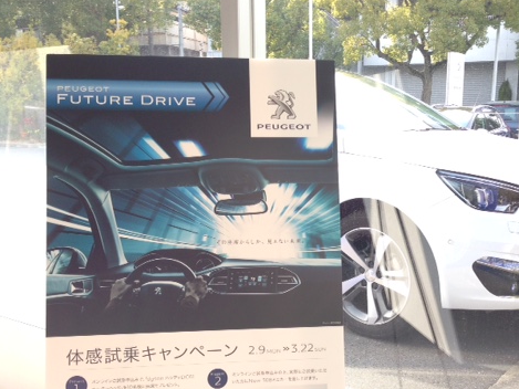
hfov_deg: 41.9
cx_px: 309
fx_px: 675
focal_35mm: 45
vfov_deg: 32.1
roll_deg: +0.1
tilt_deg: -10.8
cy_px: 242
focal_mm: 4.12
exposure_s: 1/122
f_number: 2.4
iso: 50
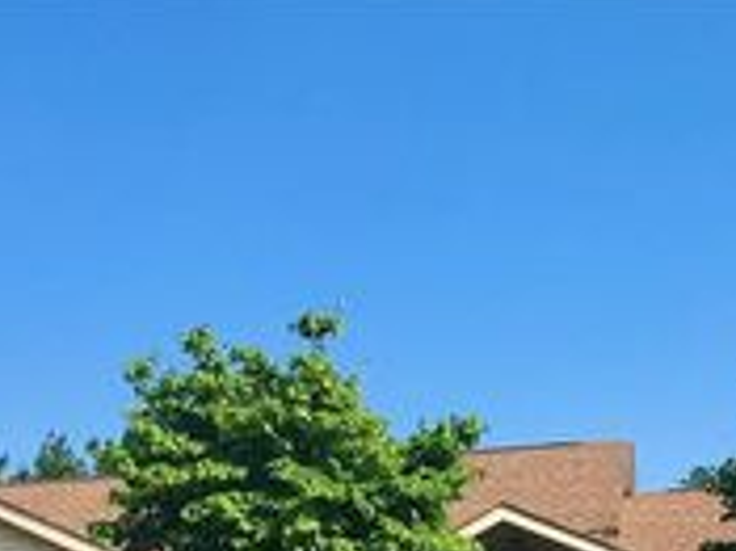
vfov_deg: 17.0
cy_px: 776
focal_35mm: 80
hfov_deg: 24.4
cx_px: 341
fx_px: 1700
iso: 20
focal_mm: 3.99
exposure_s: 1/2083
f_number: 1.8
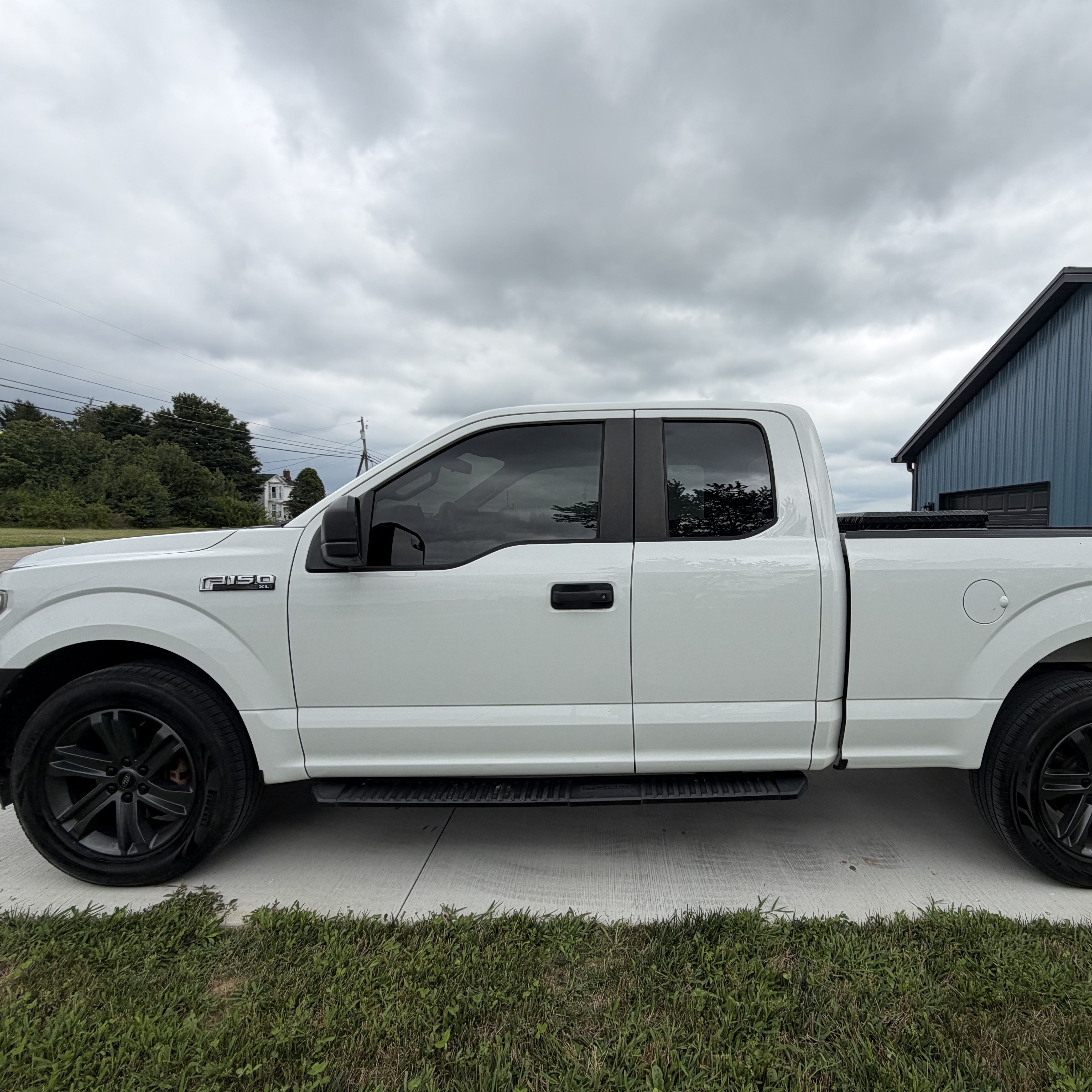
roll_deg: -0.7
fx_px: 607
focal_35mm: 17
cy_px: 549
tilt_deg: +1.8
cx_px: 637
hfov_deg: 83.3
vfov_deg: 84.0
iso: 20
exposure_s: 1/770
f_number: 2.2
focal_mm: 2.22
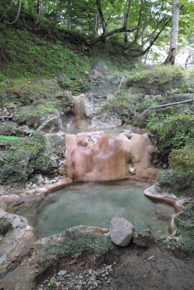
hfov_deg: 45.0
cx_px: 98
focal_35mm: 29
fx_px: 234
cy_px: 140
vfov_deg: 63.6
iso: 200
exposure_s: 1/25
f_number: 4
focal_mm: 16.6
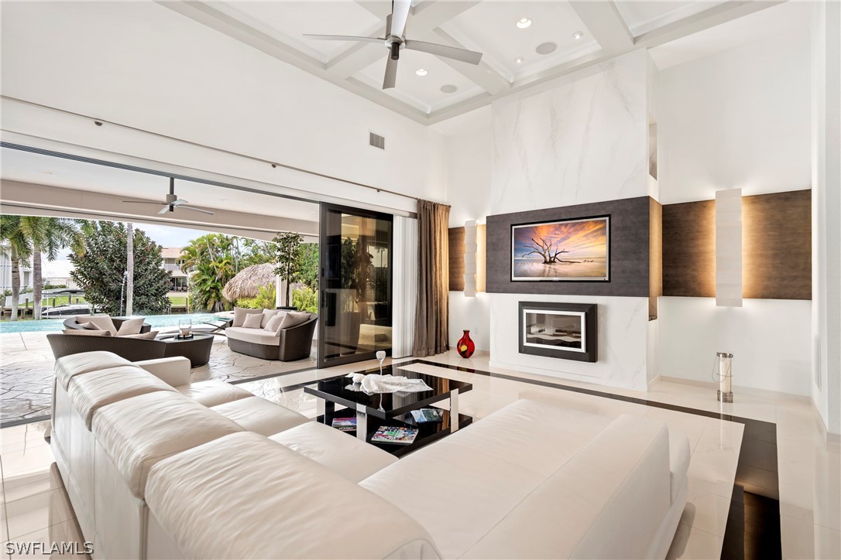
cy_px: 280
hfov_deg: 96.7
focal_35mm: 16
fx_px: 374
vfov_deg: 73.7
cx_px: 420
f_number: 4
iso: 100
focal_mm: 16
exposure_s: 1/30
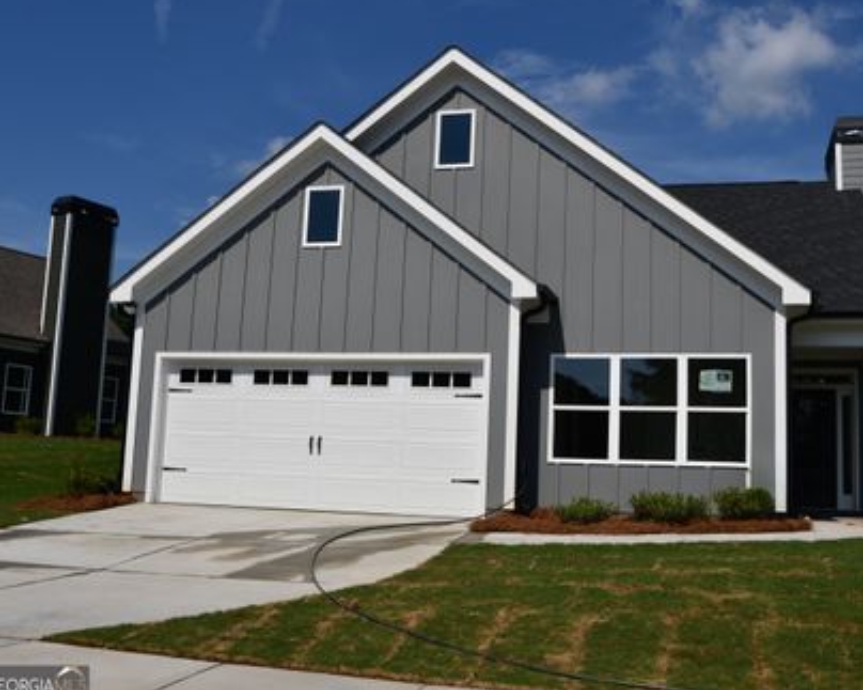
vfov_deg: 41.1
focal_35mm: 36
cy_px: 345
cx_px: 517
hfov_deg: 50.0
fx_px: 919
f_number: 10
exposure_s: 1/500
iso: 100
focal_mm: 21
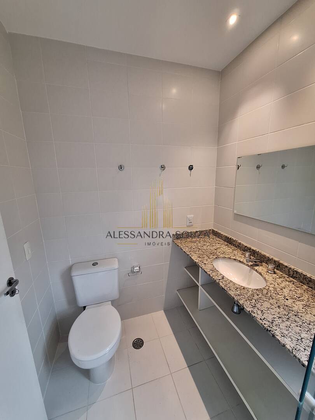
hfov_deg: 89.9
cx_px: 158
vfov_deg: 106.2
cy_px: 210
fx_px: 158
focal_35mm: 13
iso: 200
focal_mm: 1.74
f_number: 2.2
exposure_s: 1/30
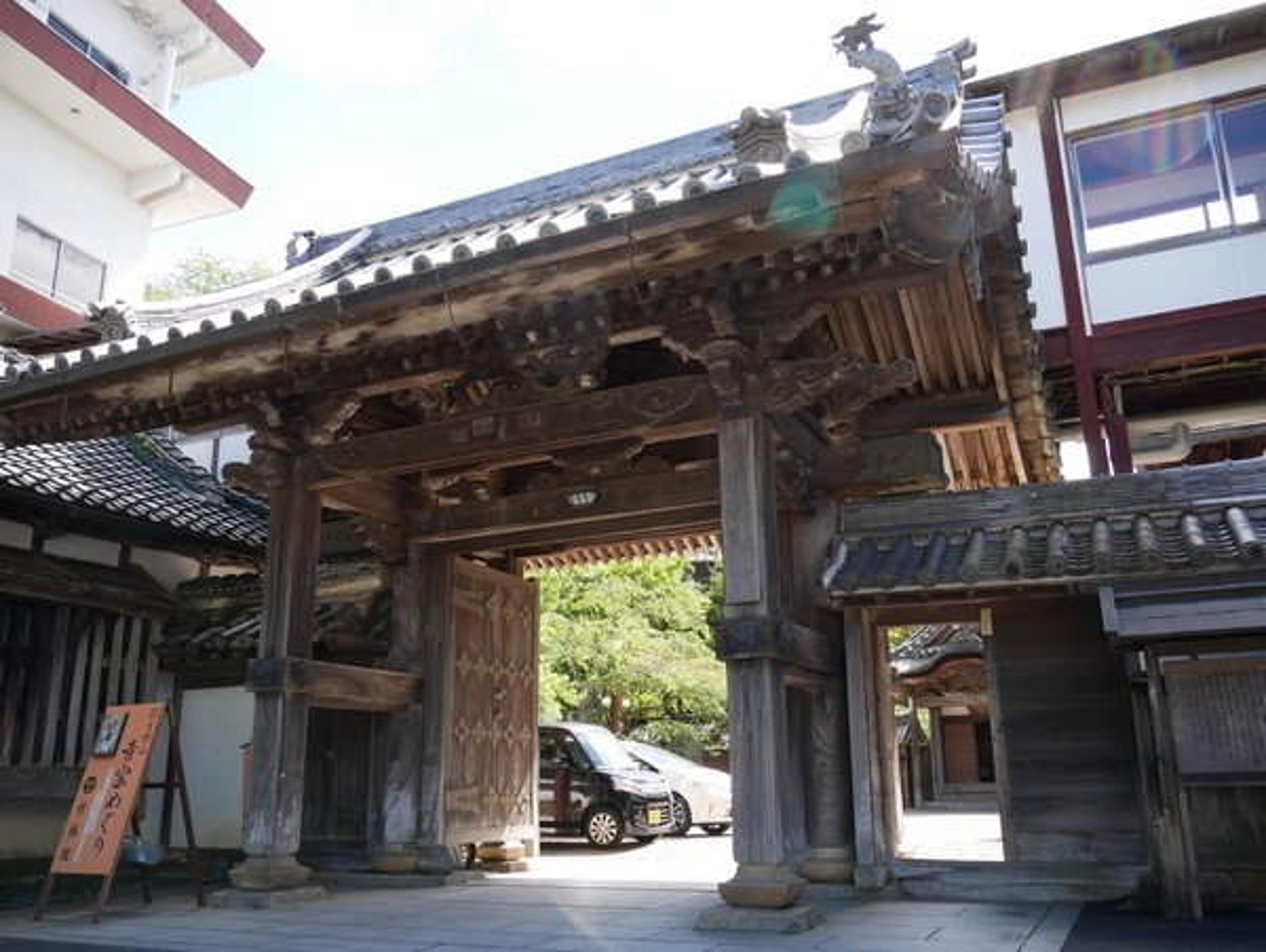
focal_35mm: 30
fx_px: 1098
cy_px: 476
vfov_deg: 46.9
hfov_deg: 59.9
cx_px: 633
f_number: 5
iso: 200
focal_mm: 15
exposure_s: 1/200
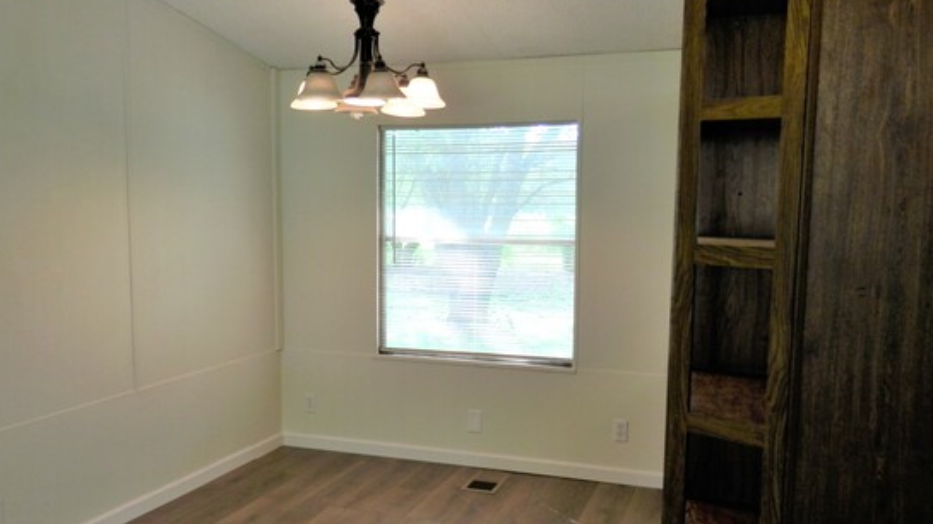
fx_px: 791
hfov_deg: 61.0
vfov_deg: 36.6
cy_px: 277
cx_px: 467
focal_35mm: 32
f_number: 3
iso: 80
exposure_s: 1/30
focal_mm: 4.5
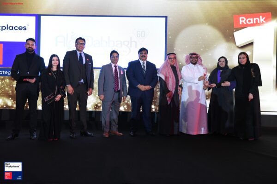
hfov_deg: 53.1
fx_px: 277
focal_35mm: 36
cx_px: 138
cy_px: 92
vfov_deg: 36.9
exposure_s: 1/125
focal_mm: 36
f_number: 3.5
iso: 2500
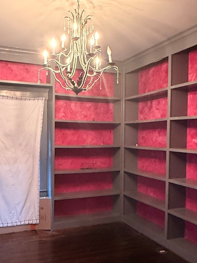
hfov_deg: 41.6
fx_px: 258
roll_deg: +0.3
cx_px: 77
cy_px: 142
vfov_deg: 53.9
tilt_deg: +0.0
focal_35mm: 34
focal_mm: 2.22
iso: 640
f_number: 2.2
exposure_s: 1/60
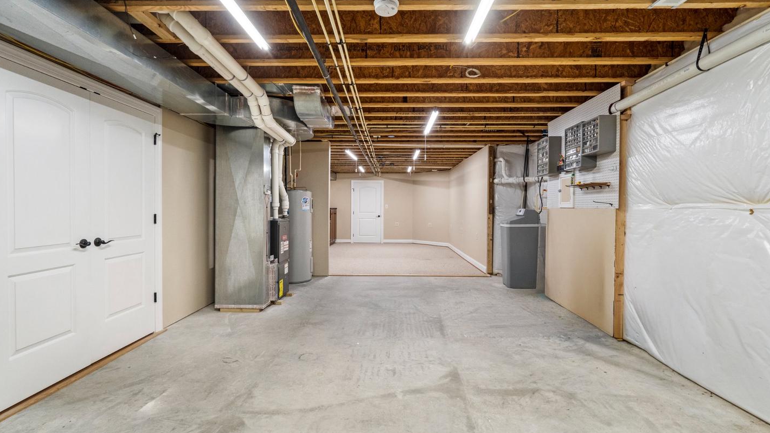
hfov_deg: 95.9
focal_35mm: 17
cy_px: 216
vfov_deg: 63.9
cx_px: 385
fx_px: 347
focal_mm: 16
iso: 2500
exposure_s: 1/30
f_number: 8
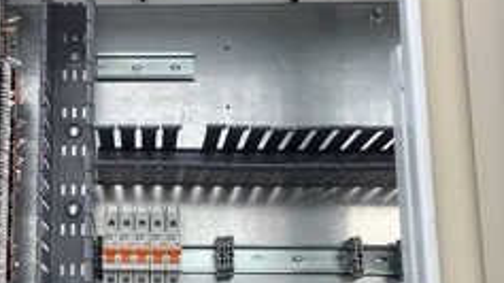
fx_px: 761
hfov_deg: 35.9
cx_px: 132
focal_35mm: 57
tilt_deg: +12.7
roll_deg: -0.3
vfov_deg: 20.8
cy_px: 219
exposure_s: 1/302
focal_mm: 3.3
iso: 25
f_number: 2.4
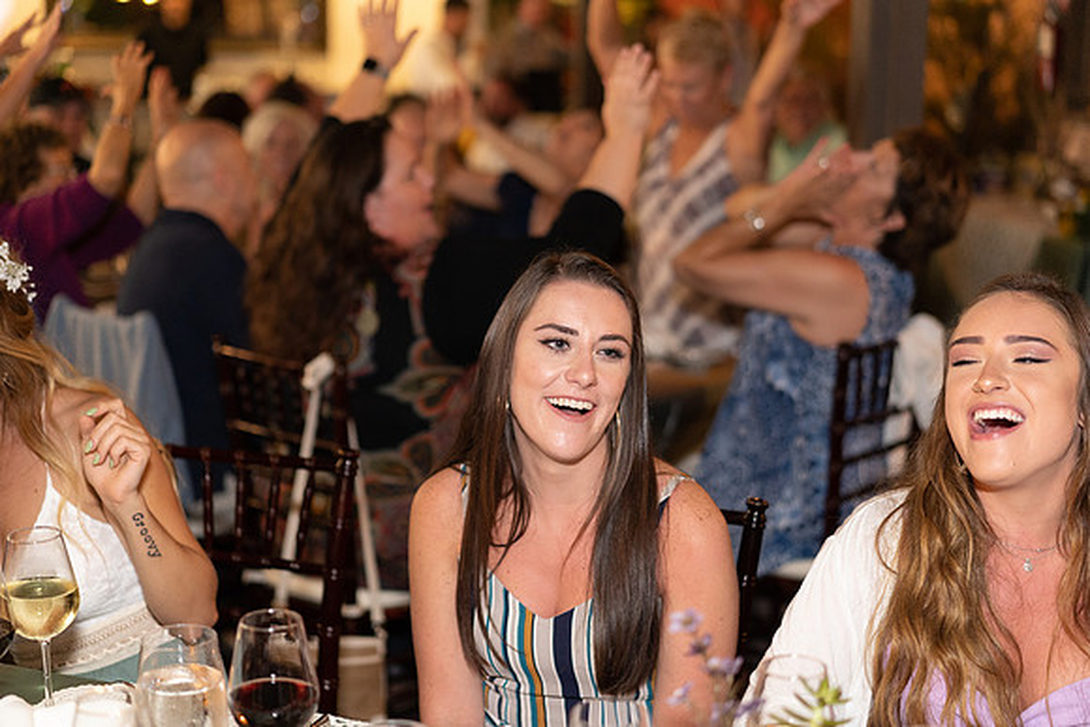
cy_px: 364
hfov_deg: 36.2
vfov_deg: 24.6
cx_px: 545
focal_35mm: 55
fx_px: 1666
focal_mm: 55
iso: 2500
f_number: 2
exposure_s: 1/200
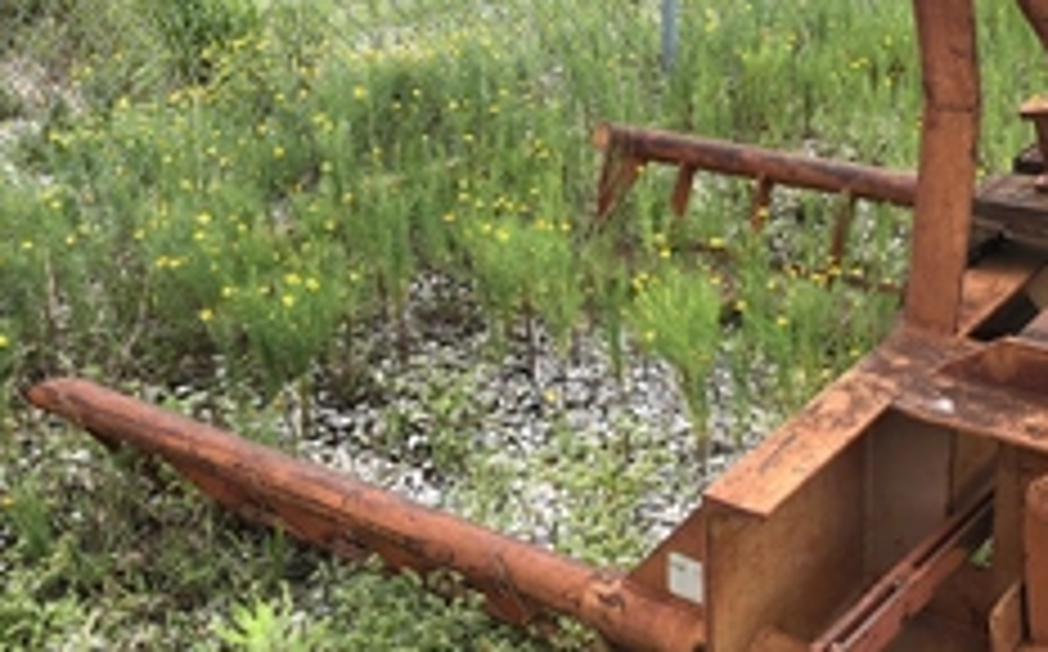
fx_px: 1455
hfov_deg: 39.2
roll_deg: +2.8
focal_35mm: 51
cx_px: 679
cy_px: 364
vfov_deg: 25.3
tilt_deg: -25.6
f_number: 1.8
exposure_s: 1/991
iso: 20
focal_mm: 4
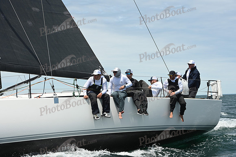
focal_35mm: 82
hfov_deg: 24.8
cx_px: 118
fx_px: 538
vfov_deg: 16.7
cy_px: 78
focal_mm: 82
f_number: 10
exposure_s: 1/1000
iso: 320
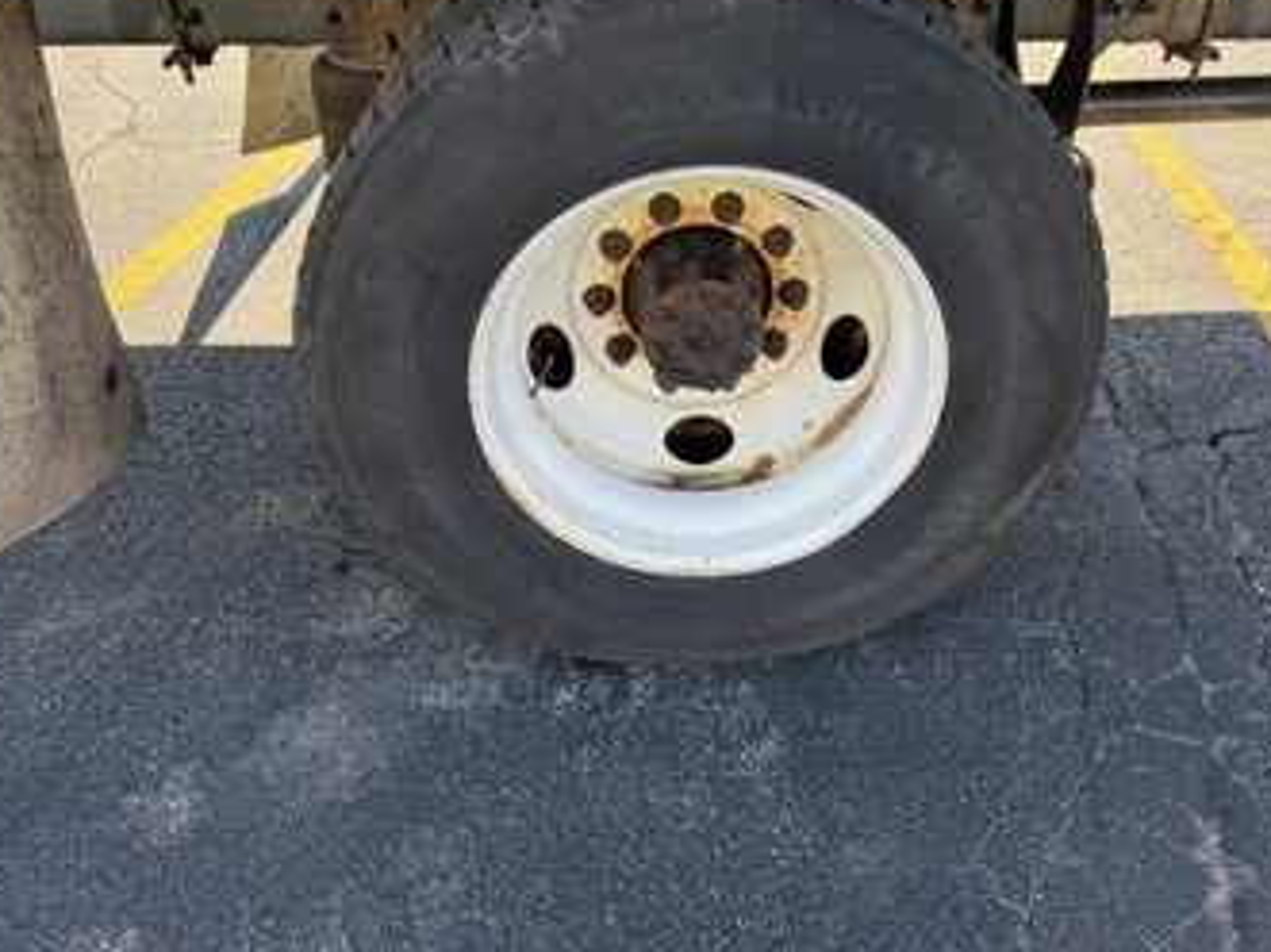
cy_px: 395
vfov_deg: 48.0
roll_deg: -2.3
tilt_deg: -32.2
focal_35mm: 29
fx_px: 1064
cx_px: 710
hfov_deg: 61.5
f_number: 1.78
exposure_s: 1/632
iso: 100
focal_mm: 6.76
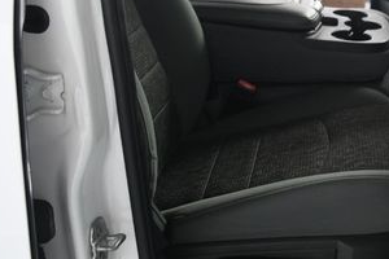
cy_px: 69
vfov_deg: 21.1
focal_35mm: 64
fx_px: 692
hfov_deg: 29.6
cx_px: 375
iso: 100
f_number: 4
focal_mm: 20
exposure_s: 1/160
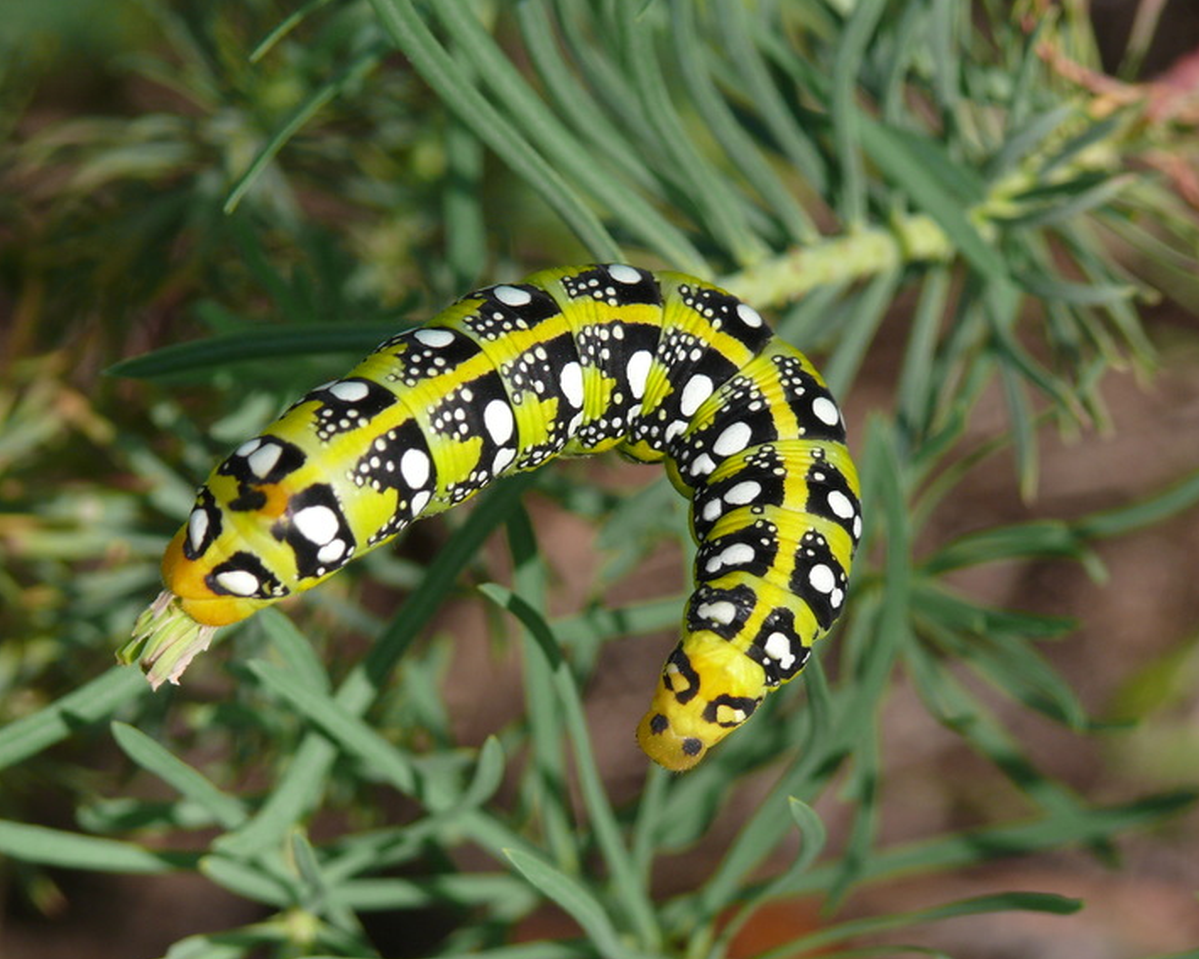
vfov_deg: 6.4
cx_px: 556
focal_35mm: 242
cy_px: 482
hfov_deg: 8.0
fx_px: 8586
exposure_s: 1/320
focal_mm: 43.6
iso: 100
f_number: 5.6
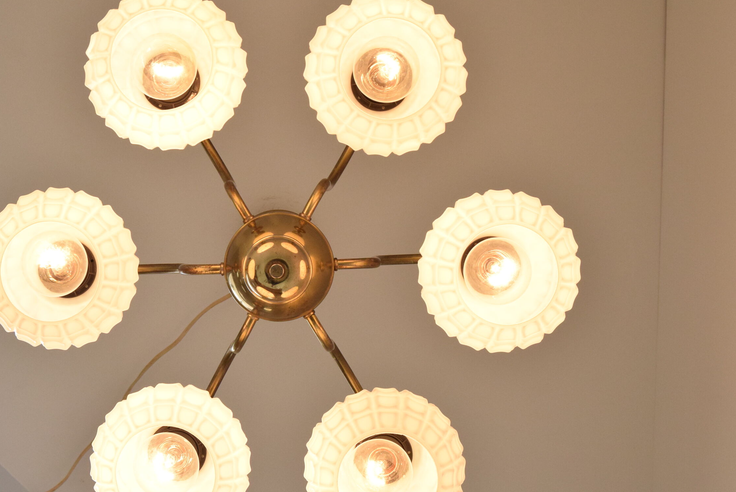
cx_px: 251
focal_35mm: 80
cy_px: 279
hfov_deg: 25.2
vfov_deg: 17.1
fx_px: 1637
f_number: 9
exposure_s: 1/320
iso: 1600
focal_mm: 40
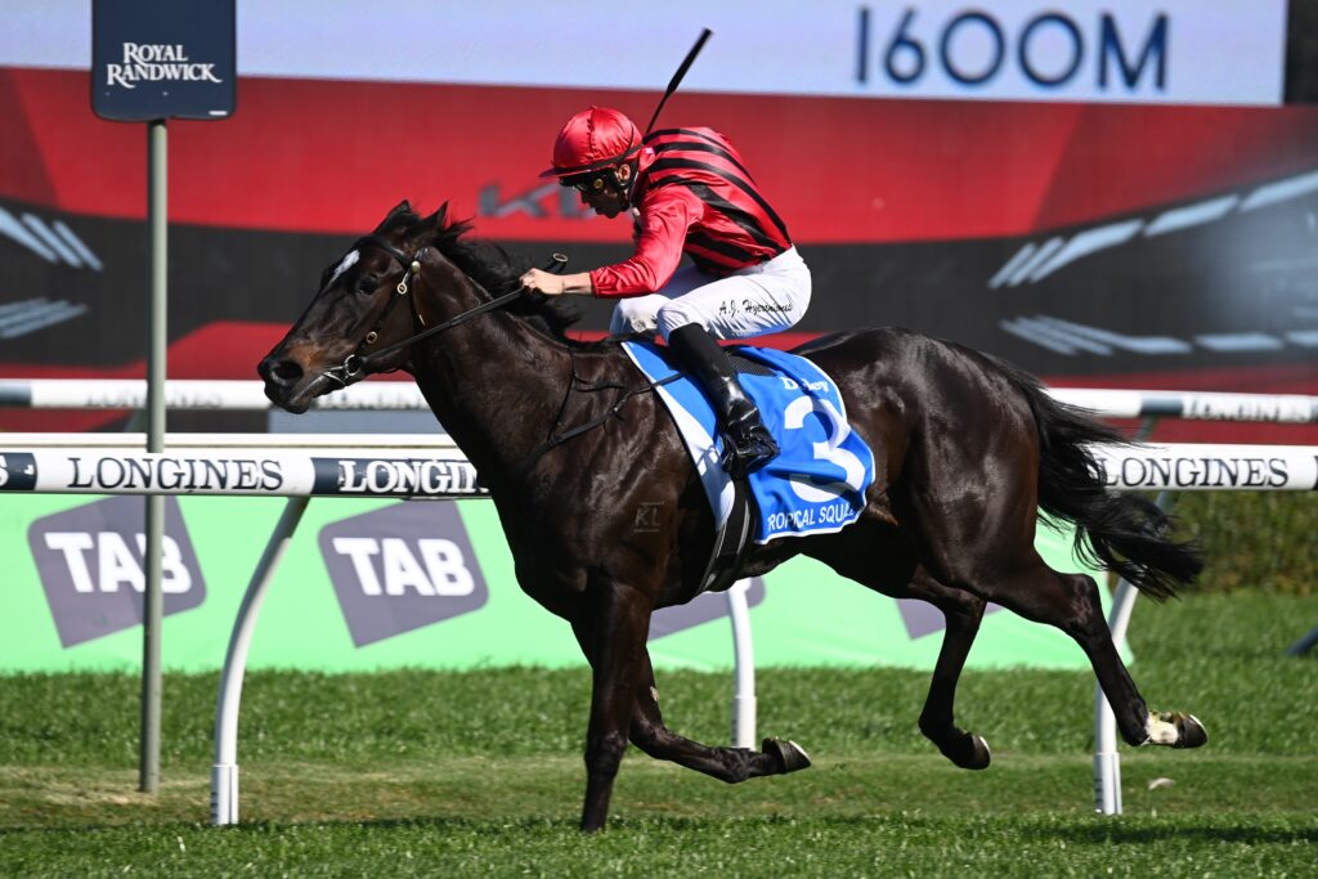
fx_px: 13181
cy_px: 440
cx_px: 659
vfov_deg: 3.8
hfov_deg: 5.7
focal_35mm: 360
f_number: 5.6
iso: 320
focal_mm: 360
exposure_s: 1/1600
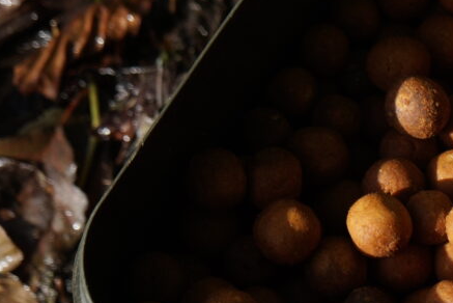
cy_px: 166
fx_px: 3097
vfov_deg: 5.6
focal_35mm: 246
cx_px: 492
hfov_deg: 8.3
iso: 320
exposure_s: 1/2500
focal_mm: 70
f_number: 4
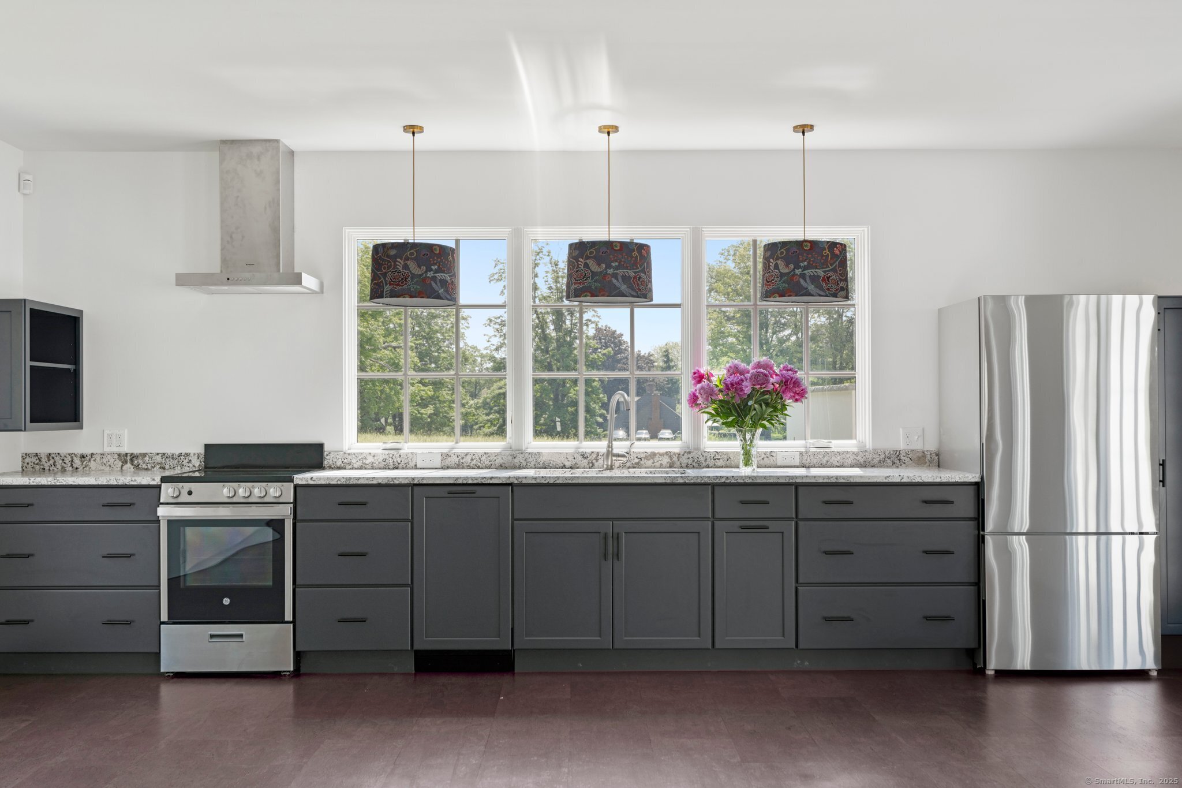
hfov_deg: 54.4
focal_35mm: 35
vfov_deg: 37.8
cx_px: 591
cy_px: 394
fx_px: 1149
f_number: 5.6
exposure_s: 1/20
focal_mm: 35
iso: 100
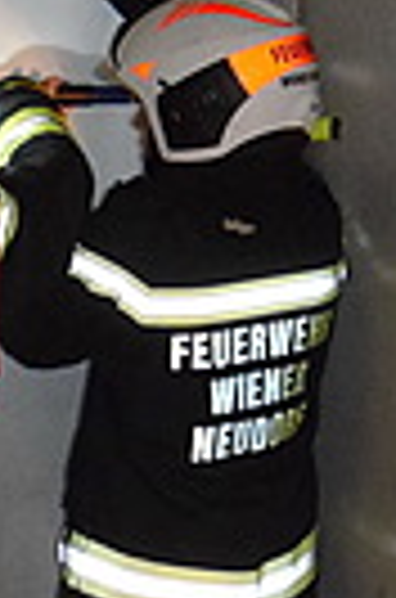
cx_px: 115
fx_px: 2853
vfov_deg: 11.7
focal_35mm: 172
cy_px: 771
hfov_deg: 7.9
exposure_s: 1/60
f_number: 4.2
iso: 3200
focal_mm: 32
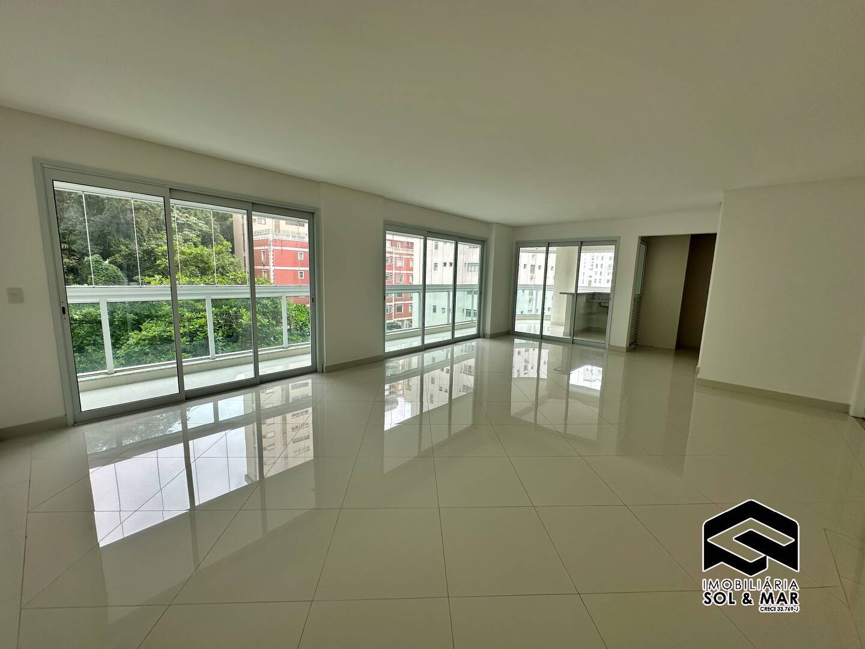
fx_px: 350
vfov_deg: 85.7
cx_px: 432
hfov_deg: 102.1
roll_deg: -1.6
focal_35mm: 14
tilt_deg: -8.5
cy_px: 324
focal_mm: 2.22
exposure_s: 1/165
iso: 40
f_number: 2.2
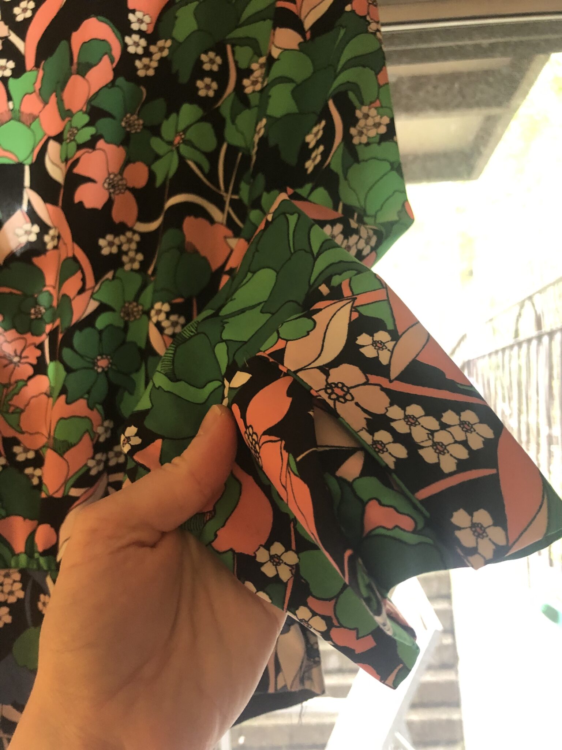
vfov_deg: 63.4
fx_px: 606
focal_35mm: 28
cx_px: 281
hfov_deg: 49.7
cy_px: 375
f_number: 1.8
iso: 100
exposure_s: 1/12
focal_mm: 3.99
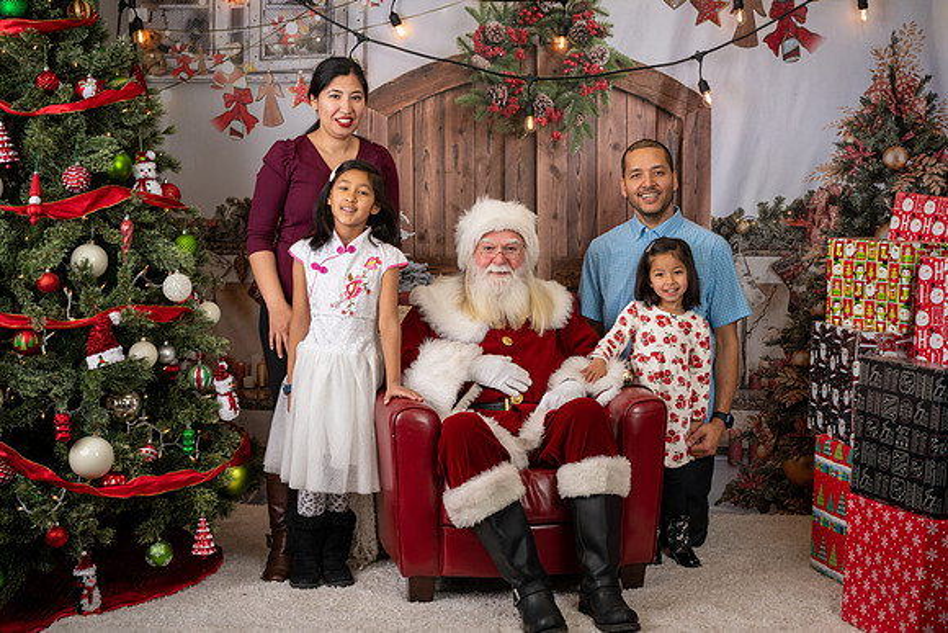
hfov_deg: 35.0
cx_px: 540
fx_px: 1499
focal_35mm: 57
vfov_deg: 23.8
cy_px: 273
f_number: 9
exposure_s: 1/100
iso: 100
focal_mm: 50
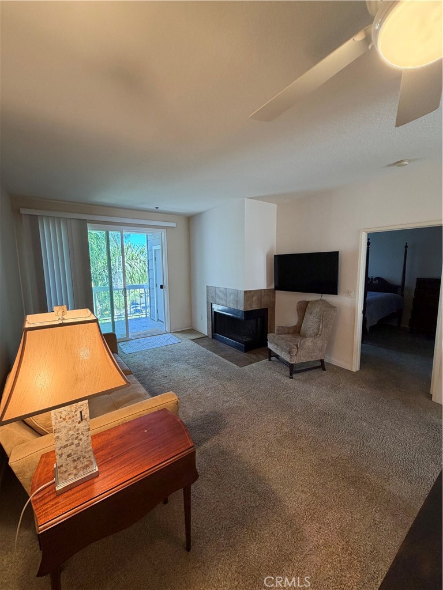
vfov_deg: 102.1
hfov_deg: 85.7
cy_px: 295
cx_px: 222
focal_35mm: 14
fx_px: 239
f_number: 2.2
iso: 200
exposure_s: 1/60
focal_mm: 2.22
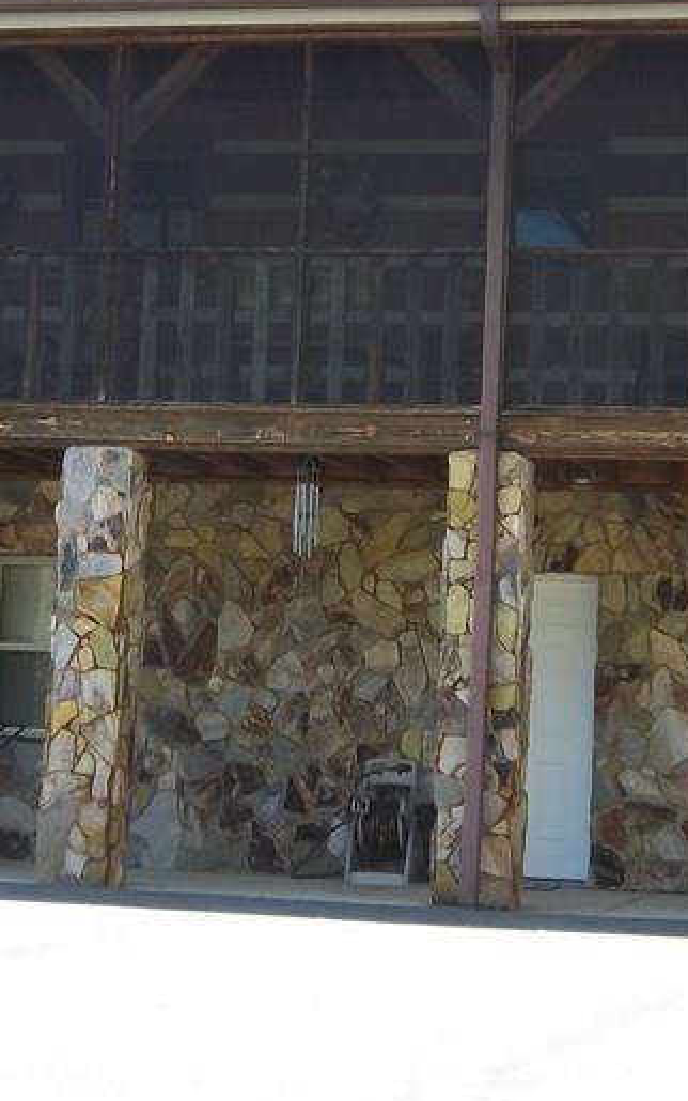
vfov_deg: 20.9
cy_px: 344
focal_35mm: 99
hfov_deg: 13.2
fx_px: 2969
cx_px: 359
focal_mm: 8.3
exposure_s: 1/80
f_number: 4.5
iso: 64
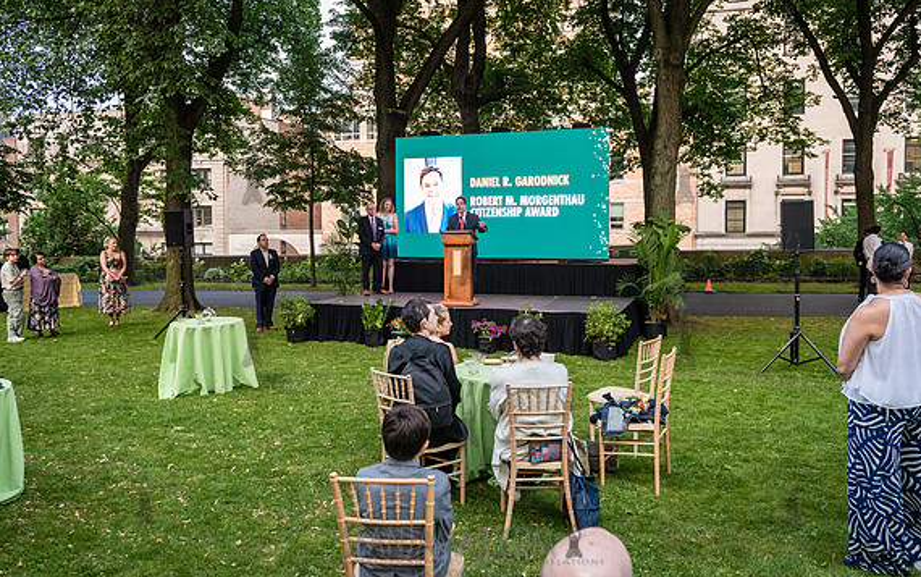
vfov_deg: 43.1
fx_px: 728
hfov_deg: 64.6
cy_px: 256
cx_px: 450
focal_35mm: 29
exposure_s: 1/250
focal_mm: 27
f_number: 3.5
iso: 2000
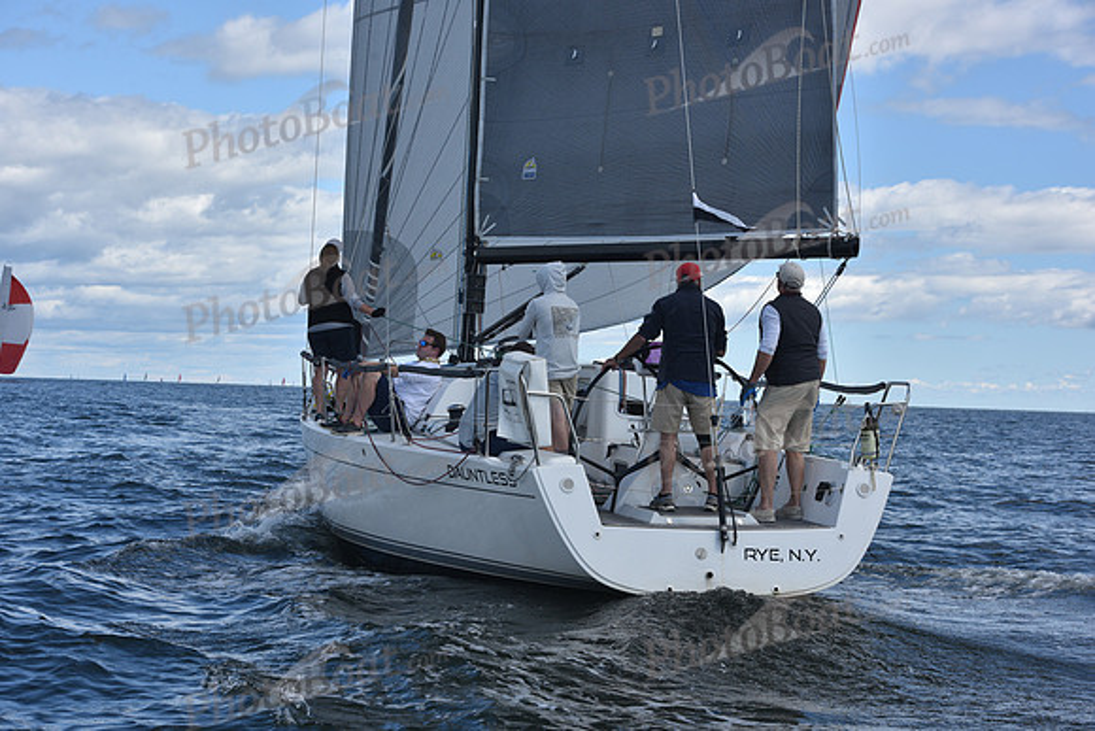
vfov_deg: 19.5
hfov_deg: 28.8
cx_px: 548
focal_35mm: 70
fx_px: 2130
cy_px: 366
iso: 250
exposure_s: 1/800
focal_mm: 70
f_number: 9
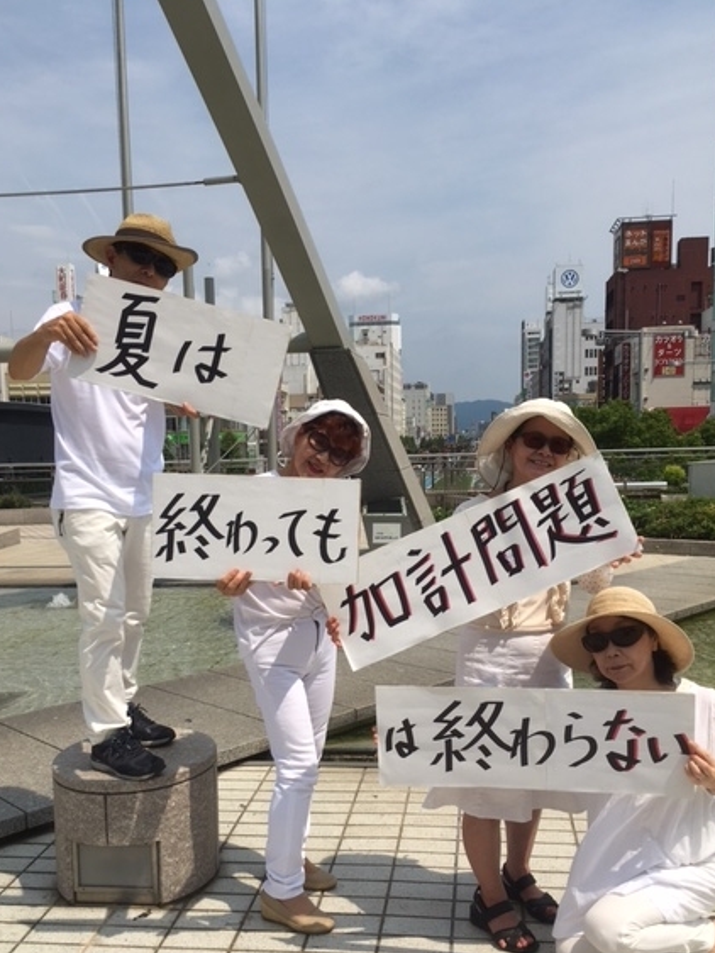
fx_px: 908
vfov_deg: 55.1
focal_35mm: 33
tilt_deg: -3.4
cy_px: 541
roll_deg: +0.7
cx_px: 383
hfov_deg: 42.9
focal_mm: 4.15
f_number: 2.2
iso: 25
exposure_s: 1/3077
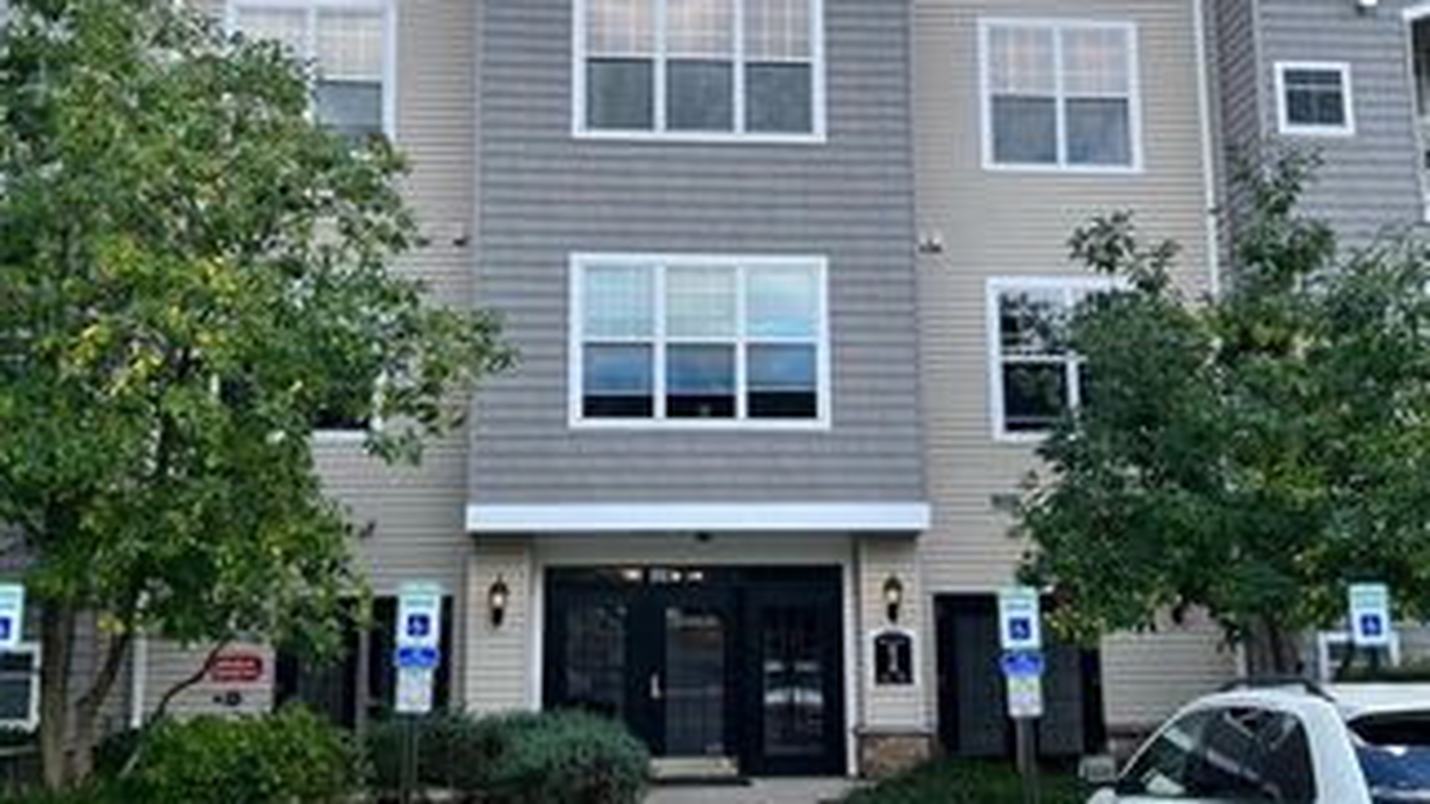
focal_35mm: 44
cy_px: 326
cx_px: 711
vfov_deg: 27.0
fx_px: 1668
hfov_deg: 46.4
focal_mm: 5.7
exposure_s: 1/1100
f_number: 1.5
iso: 50
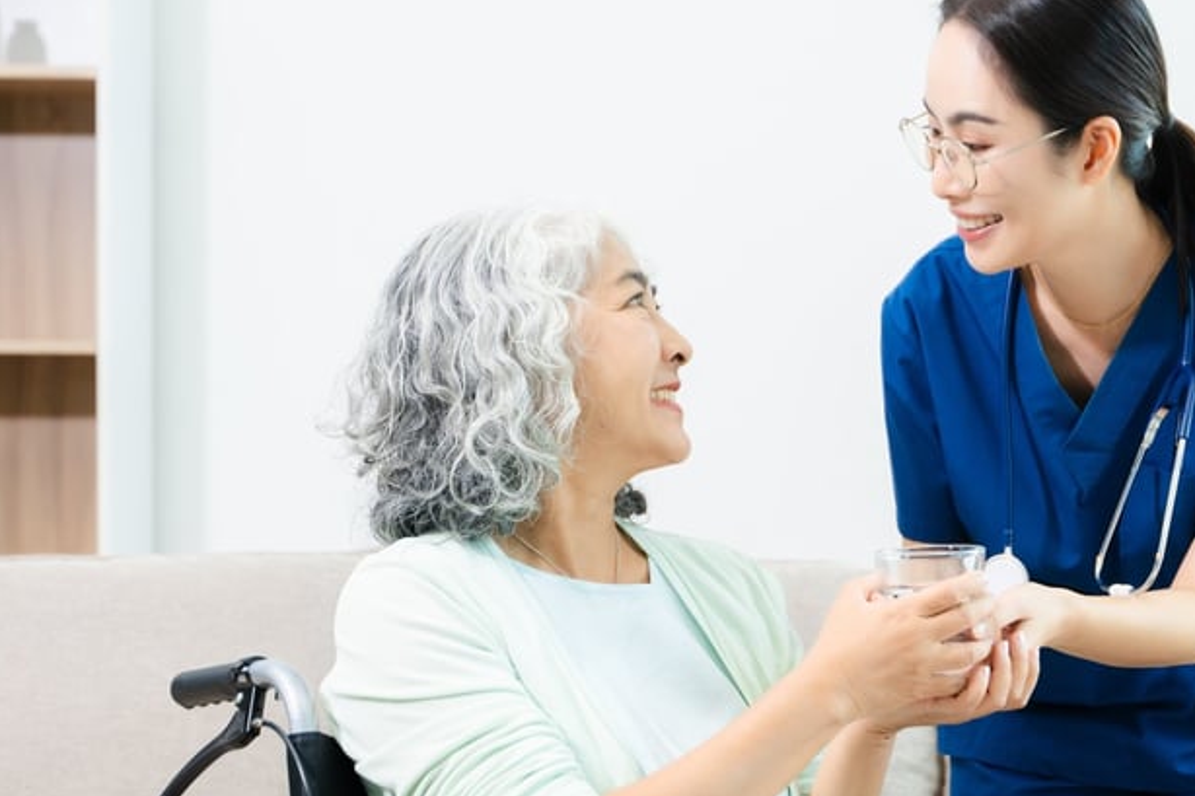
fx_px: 2854
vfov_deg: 15.9
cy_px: 521
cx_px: 944
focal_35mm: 86
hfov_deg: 23.3
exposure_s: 1/125
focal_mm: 44
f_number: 2.8
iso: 320
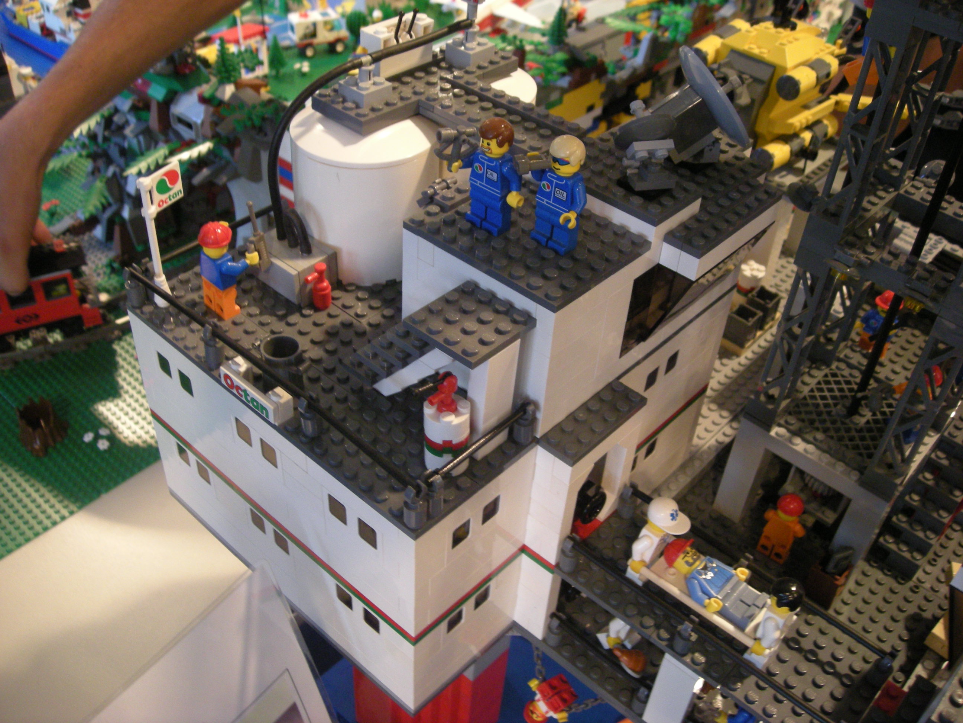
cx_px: 482
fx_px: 974
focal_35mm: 35
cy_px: 362
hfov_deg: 52.6
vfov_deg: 40.7
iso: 204
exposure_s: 1/8
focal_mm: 5.7
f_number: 2.8
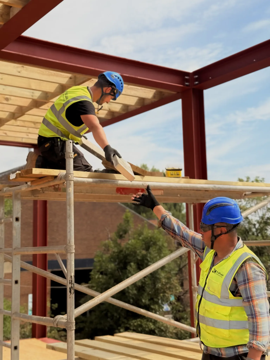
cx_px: 135
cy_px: 180
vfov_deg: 39.7
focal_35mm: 48
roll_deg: +1.5
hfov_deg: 30.3
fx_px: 499
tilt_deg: +8.7
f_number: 1.78
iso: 64
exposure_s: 1/4329
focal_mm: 6.76
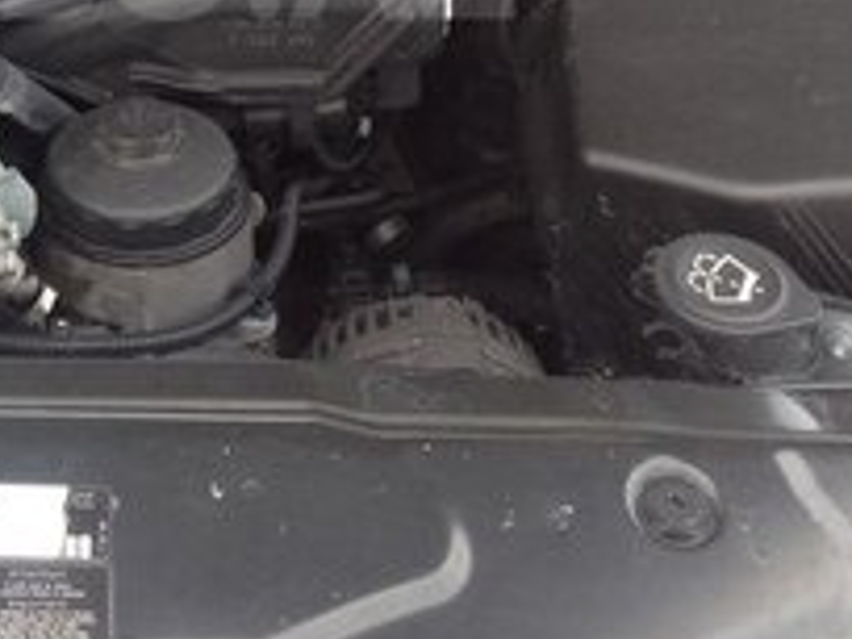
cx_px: 88
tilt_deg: -34.8
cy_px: -44
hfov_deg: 17.2
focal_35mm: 113
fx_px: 2781
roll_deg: +0.2
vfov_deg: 12.9
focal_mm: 4.28
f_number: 2.4
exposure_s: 1/176
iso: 50
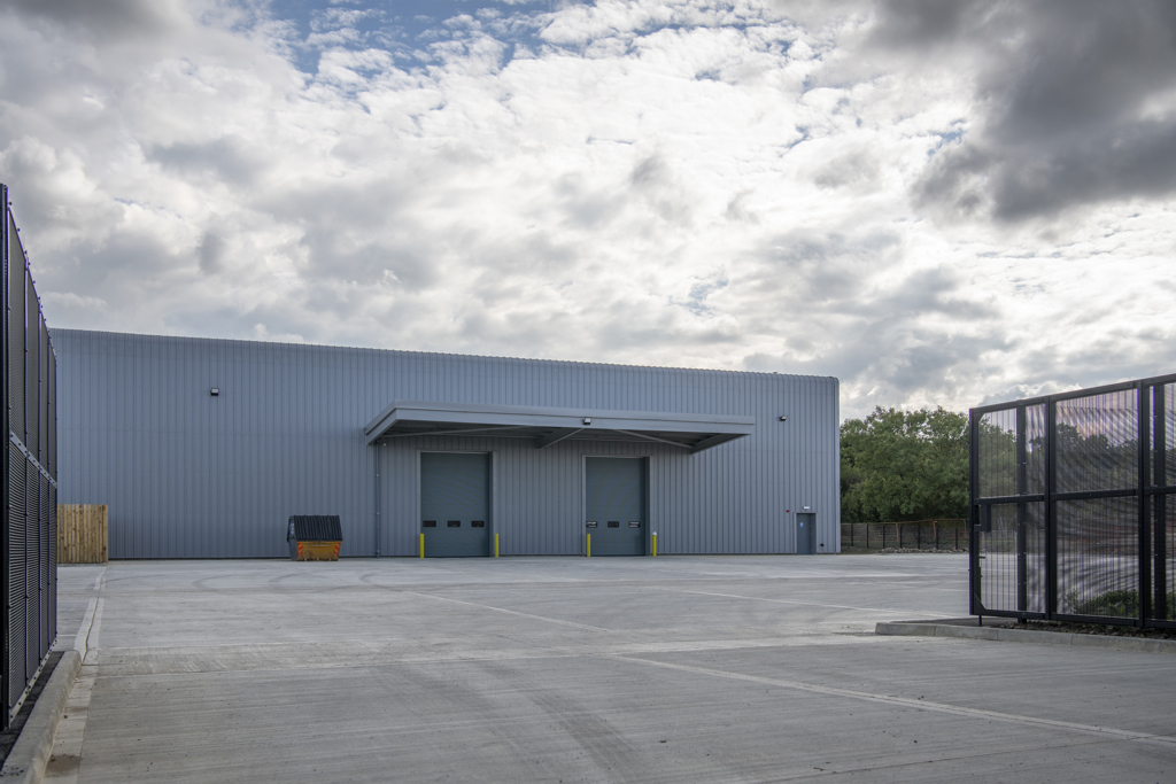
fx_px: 1045
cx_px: 588
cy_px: 392
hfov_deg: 58.7
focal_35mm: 32
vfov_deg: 41.1
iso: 100
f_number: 5.6
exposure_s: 1/800
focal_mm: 32
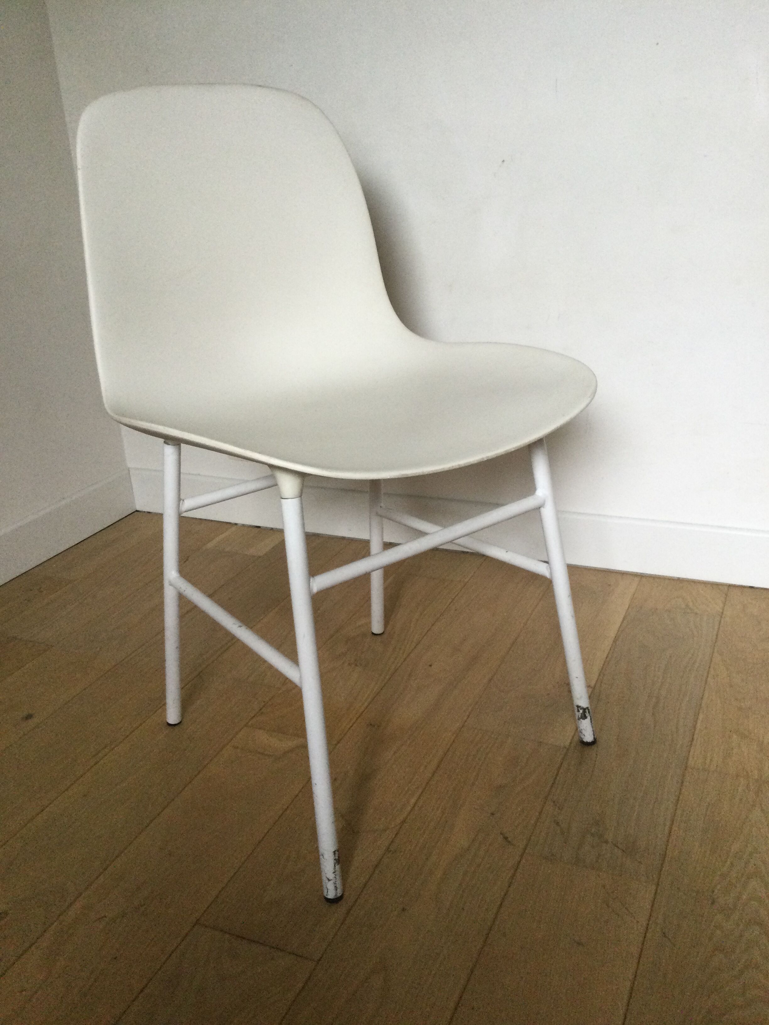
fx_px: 918
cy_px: 512
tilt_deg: -20.0
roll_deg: +4.7
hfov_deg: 45.4
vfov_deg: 58.4
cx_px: 384
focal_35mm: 31
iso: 160
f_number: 2.4
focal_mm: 3.3
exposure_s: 1/33
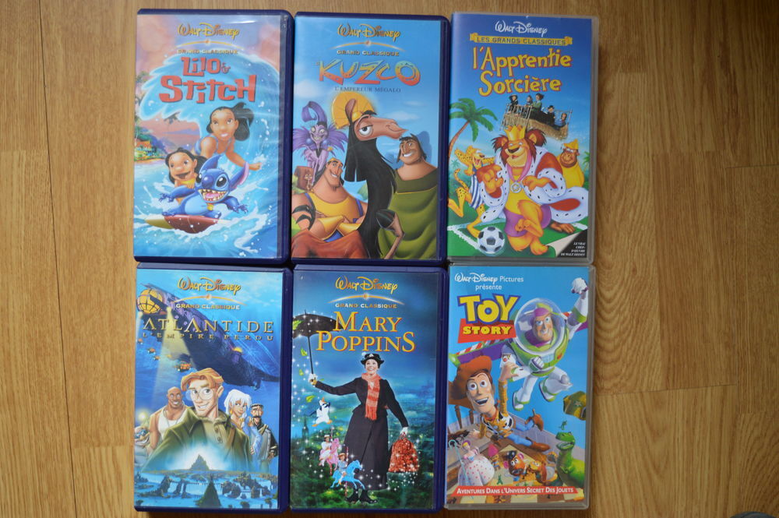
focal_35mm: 39
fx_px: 843
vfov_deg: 34.2
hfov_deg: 49.6
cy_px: 259
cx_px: 390
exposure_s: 1/50
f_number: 4
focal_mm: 26
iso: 400
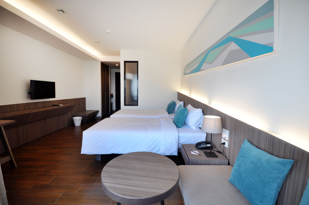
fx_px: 129
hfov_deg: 100.5
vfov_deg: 77.2
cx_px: 154
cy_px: 102
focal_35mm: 15
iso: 200
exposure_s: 1/40
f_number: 5
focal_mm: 10
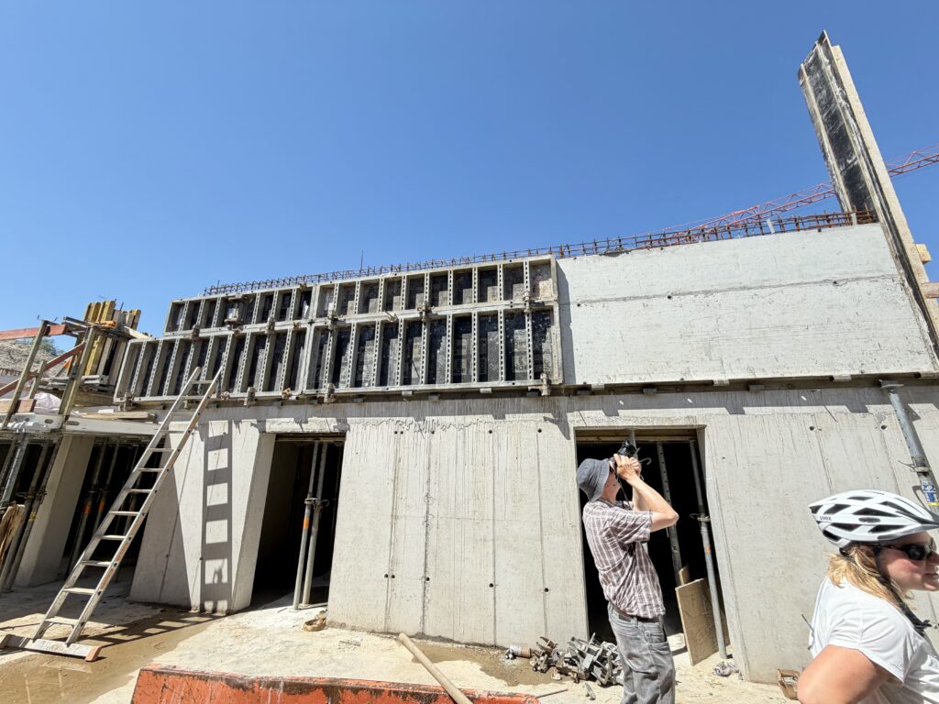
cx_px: 470
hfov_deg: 102.1
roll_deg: -0.6
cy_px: 352
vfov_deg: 85.7
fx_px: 380
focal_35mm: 14
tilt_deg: +15.1
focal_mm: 2.22
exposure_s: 1/955
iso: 20
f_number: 2.2
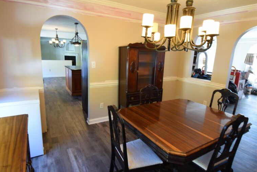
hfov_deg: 82.4
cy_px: 86
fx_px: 147
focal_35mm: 21
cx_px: 122
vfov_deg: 60.6
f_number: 8
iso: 100
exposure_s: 1/1.3
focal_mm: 13
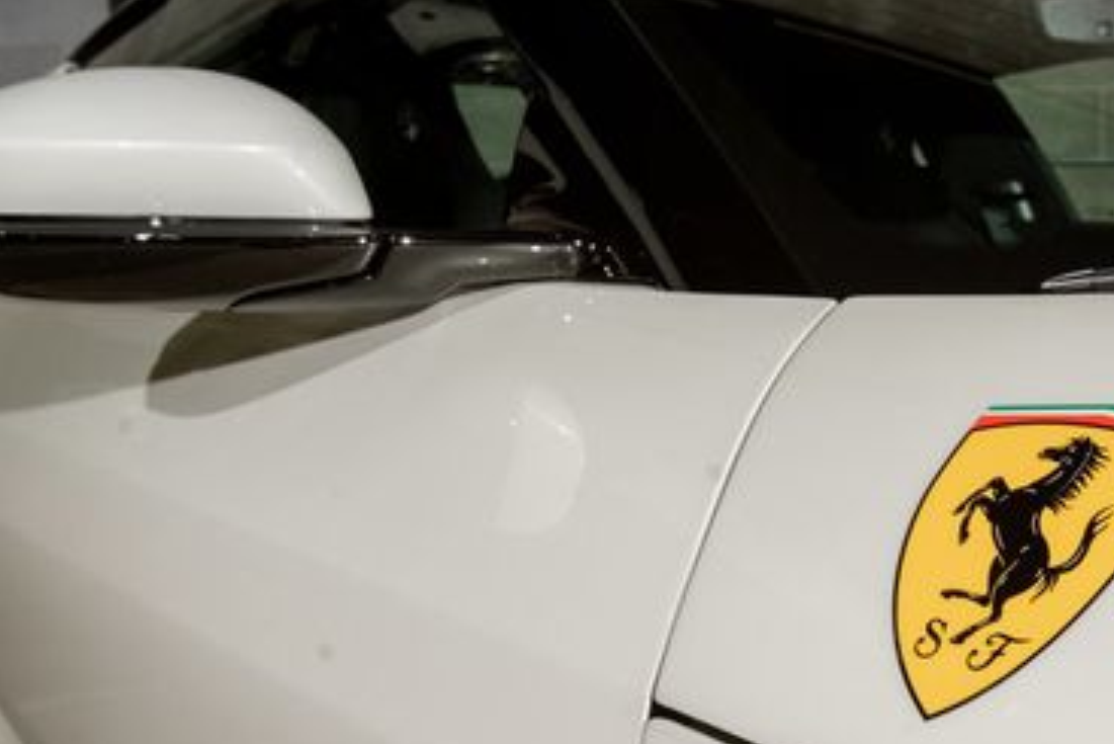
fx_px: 1672
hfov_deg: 35.4
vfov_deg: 25.0
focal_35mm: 54
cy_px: 490
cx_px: 920
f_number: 9
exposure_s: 1/160
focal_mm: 31
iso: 640
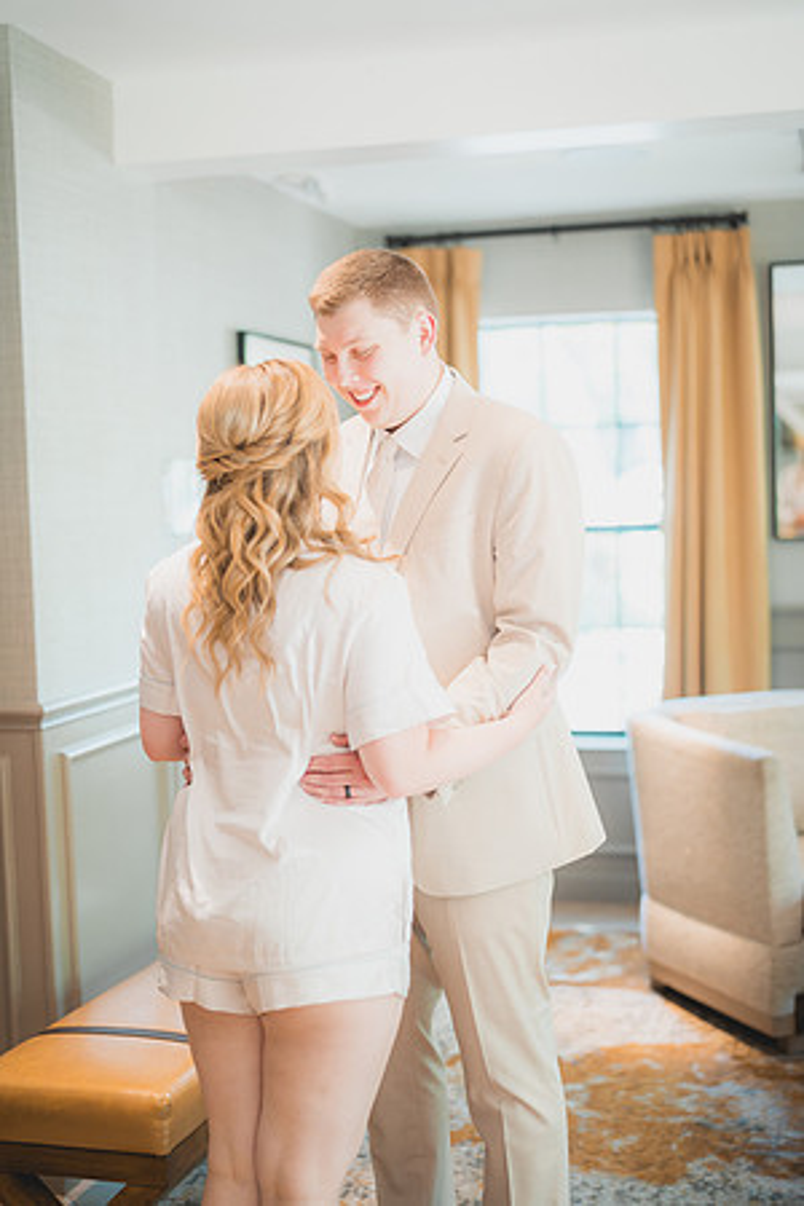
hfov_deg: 27.0
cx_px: 402
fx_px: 1675
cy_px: 603
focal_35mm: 50
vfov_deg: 39.6
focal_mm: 50
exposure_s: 1/160
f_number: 1.4
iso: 400
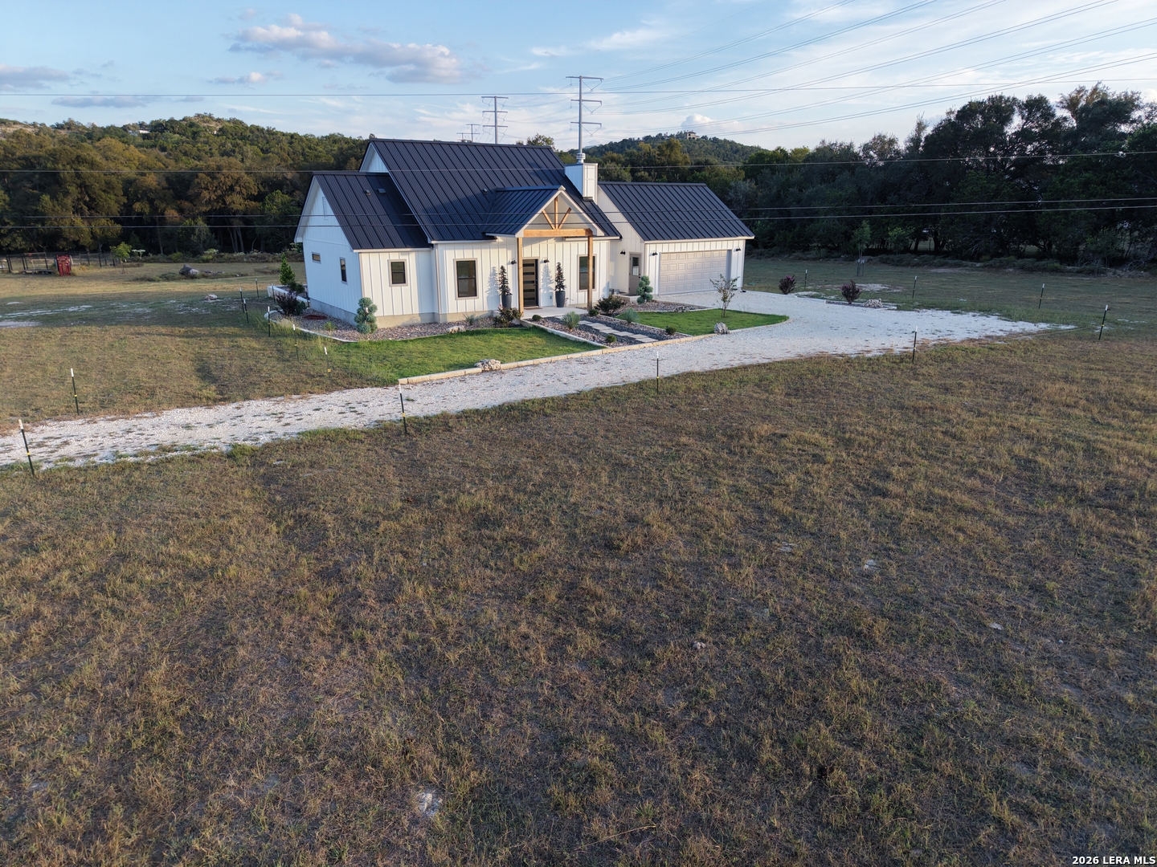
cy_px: 434
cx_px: 578
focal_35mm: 24
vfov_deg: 56.8
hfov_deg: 71.6
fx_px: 802
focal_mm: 8.67
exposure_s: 1/400
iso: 100
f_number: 1.8
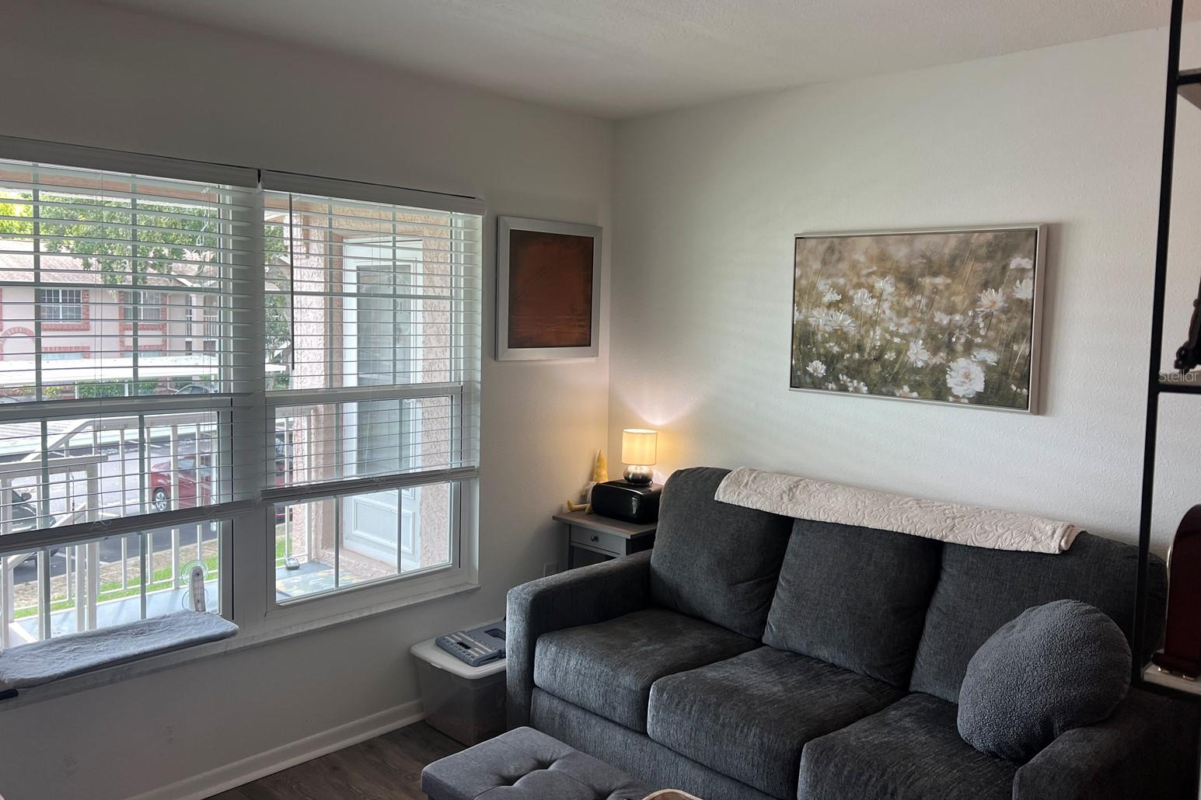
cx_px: 609
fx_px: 934
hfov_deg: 65.5
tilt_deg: -3.0
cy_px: 375
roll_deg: -0.5
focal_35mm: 28
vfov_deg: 46.4
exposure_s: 1/120
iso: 50
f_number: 1.5
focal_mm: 5.7
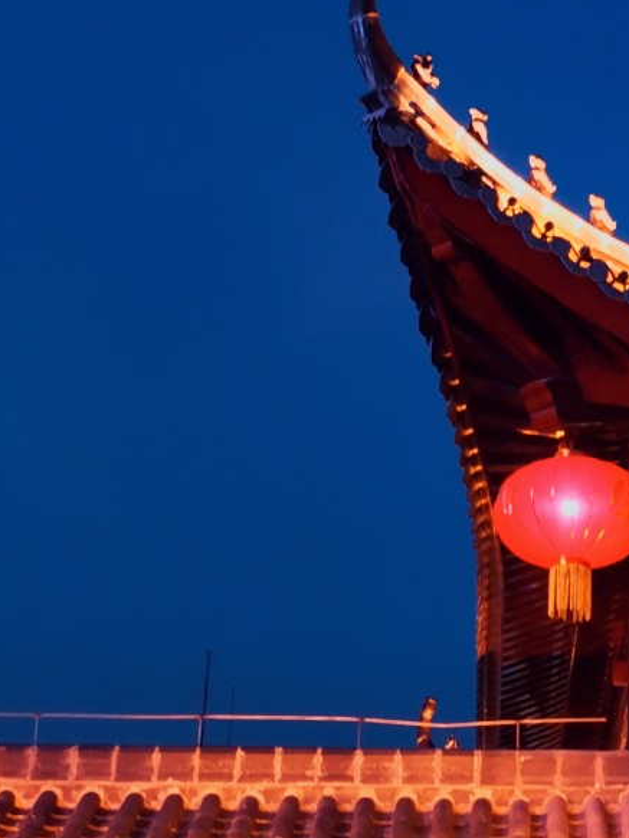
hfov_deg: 14.4
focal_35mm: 101
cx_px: 619
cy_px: 66
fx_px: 2445
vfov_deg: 19.1
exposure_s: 1/10
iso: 50
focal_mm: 4.75
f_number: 1.8
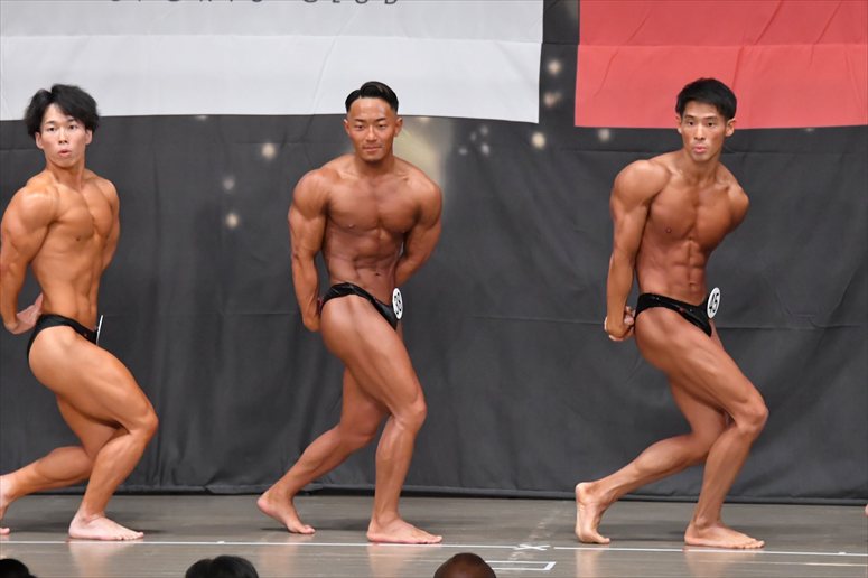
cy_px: 289
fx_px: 5784
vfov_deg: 5.7
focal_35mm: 240
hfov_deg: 8.6
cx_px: 434
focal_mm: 160
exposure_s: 1/400
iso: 6400
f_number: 5.6
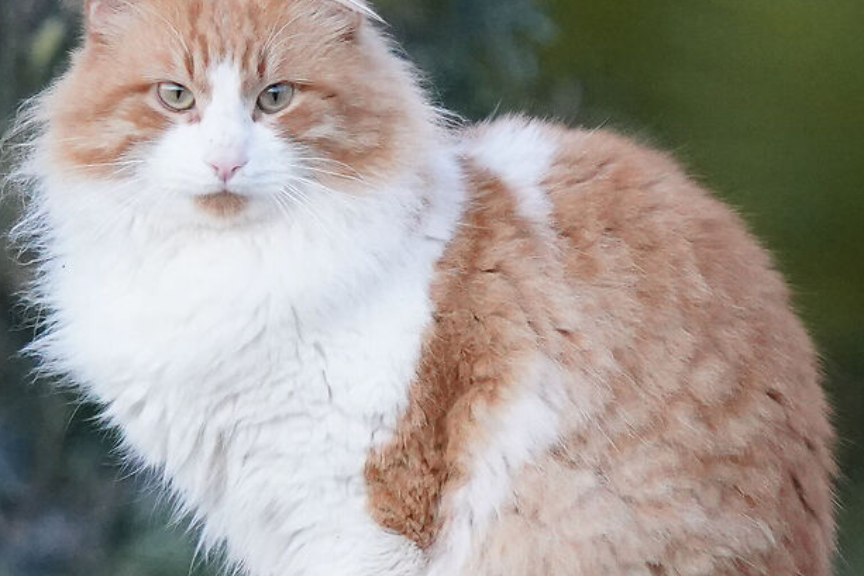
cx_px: 333
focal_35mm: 1882
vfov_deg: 0.7
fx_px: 45176
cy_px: 307
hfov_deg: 1.1
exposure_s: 1/800
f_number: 6.3
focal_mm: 481
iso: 10000
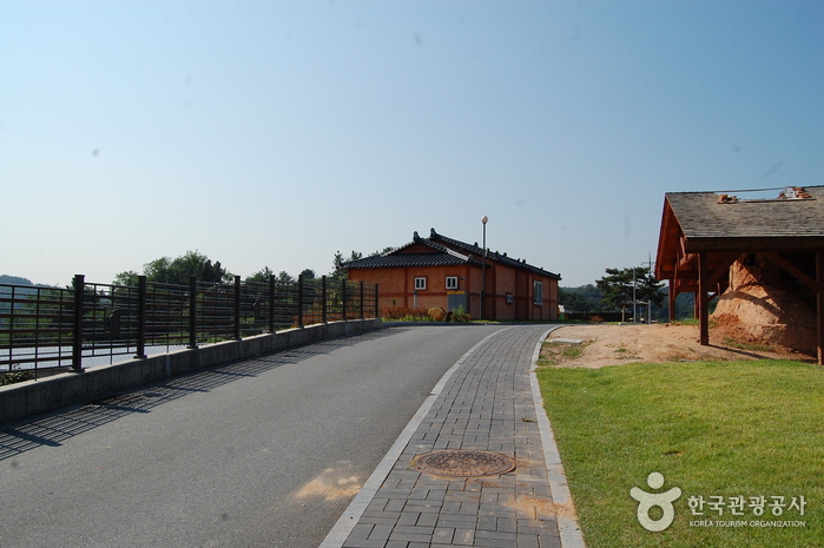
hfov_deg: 67.4
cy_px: 274
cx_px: 412
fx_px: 618
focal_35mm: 27
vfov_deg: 47.9
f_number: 11
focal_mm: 18
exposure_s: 1/400
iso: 200
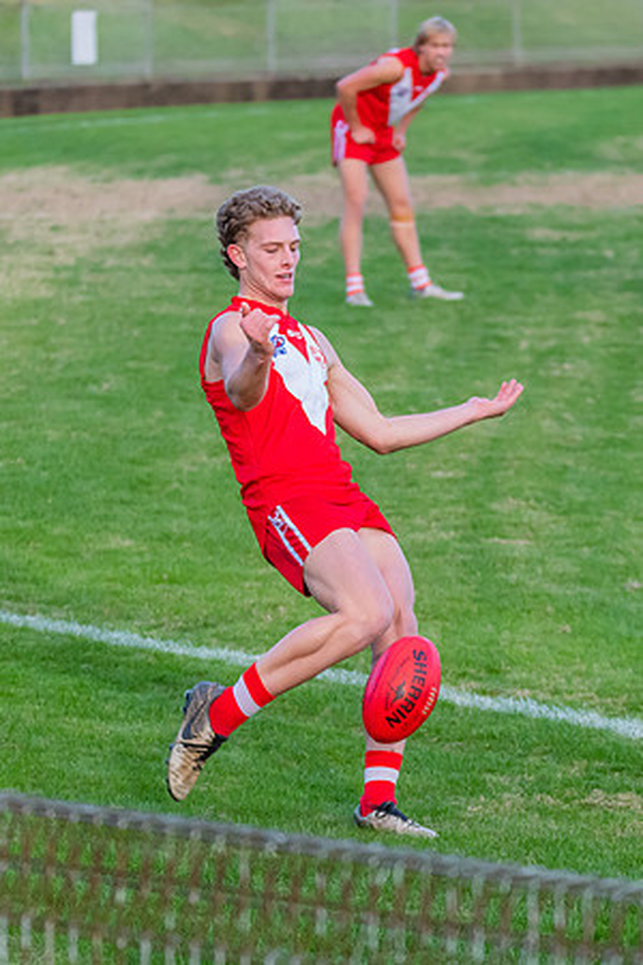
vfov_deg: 8.0
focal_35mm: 259
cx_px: 436
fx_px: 6930
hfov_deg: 5.3
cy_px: 506
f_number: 5
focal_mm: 150
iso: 2200
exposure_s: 1/1600
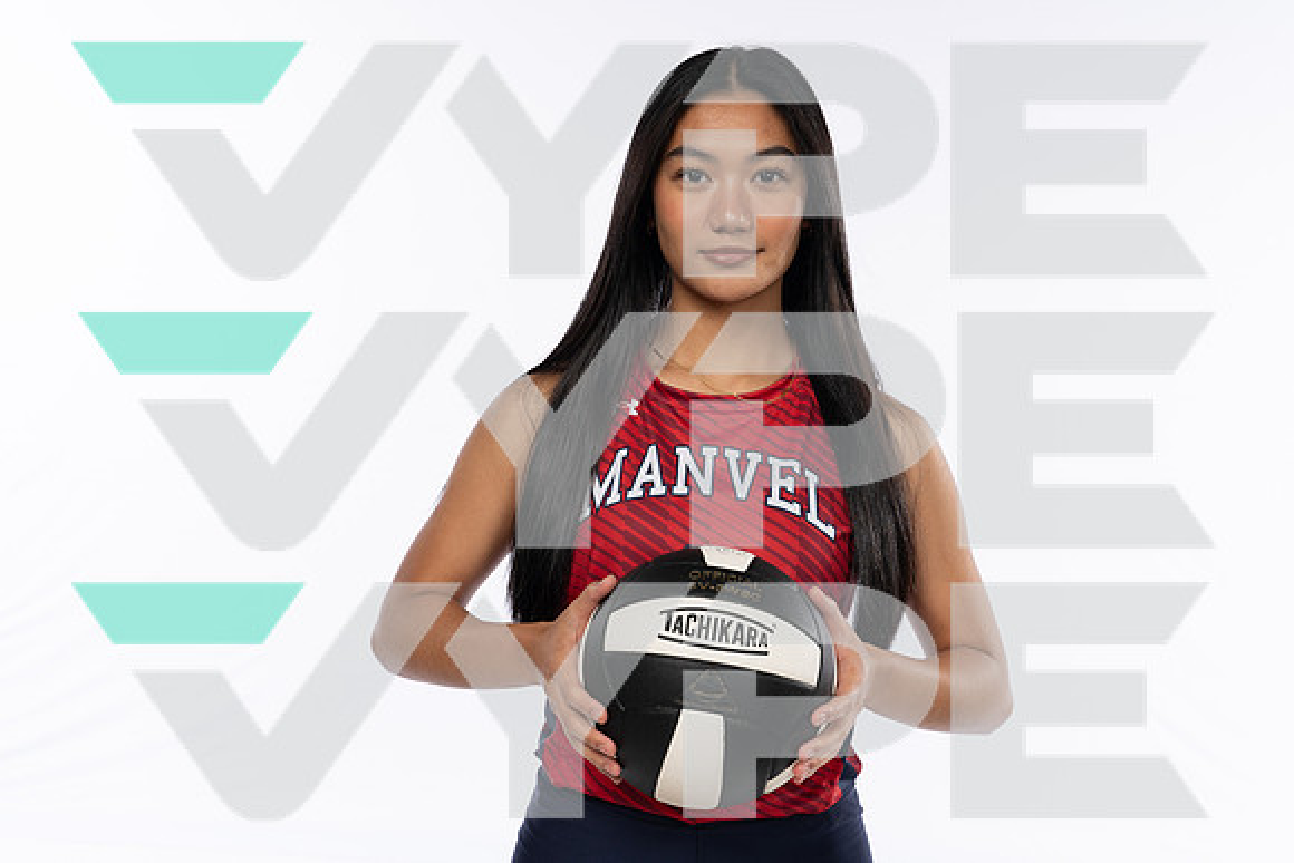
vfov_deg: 28.1
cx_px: 647
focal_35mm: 48
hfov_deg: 41.1
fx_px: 1726
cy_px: 432
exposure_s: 1/250
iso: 200
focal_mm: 48
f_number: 7.1
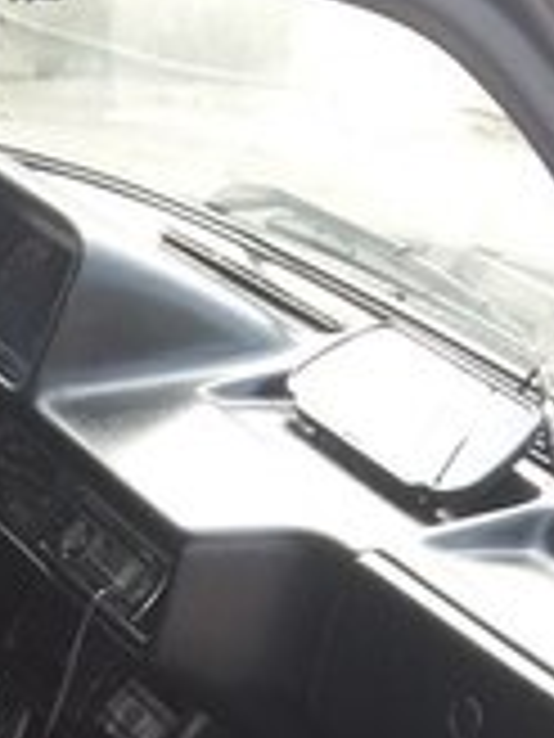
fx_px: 2006
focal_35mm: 94
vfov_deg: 19.1
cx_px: -50
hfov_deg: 15.3
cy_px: 990
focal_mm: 3.3
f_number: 2.2
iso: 50
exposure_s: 1/50
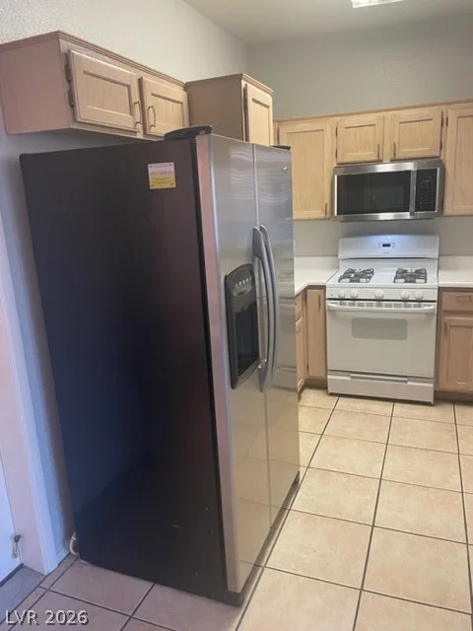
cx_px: 236
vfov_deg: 67.3
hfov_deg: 53.1
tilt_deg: -13.7
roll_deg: +3.1
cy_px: 316
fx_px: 474
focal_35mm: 26
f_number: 1.6
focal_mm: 4.2
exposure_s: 1/60
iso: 100
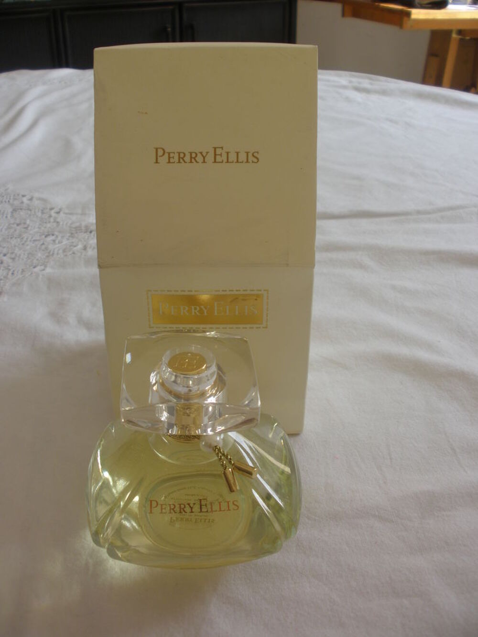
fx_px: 663
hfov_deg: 39.7
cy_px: 318
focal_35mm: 36
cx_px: 239
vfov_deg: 51.4
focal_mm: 6.3
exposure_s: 1/100
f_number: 3.5
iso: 64
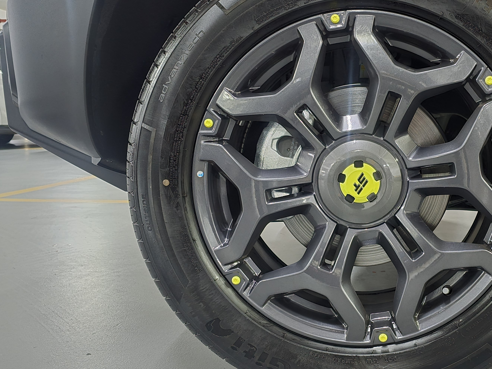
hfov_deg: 50.7
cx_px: 361
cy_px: 182
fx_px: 497
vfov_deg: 40.7
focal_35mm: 35
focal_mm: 6.3
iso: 2500
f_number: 1.7
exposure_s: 1/20
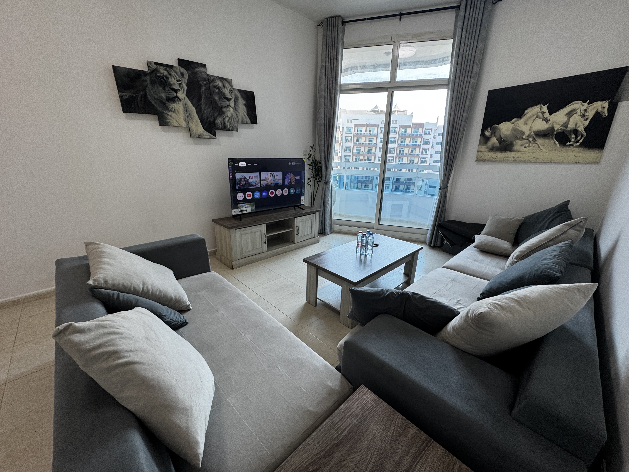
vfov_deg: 85.7
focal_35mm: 14
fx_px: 254
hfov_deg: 102.1
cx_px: 314
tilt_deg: -18.8
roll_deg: -1.5
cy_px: 236
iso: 80
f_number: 2.2
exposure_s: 1/99
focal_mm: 2.22
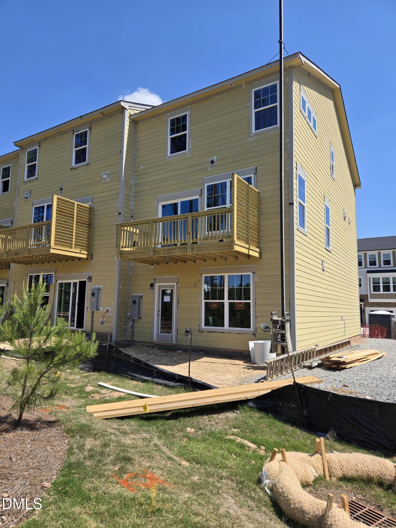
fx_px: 351
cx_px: 198
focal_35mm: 23
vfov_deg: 73.9
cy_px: 264
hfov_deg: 58.9
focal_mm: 5.4
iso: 25
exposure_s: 1/1819
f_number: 1.8
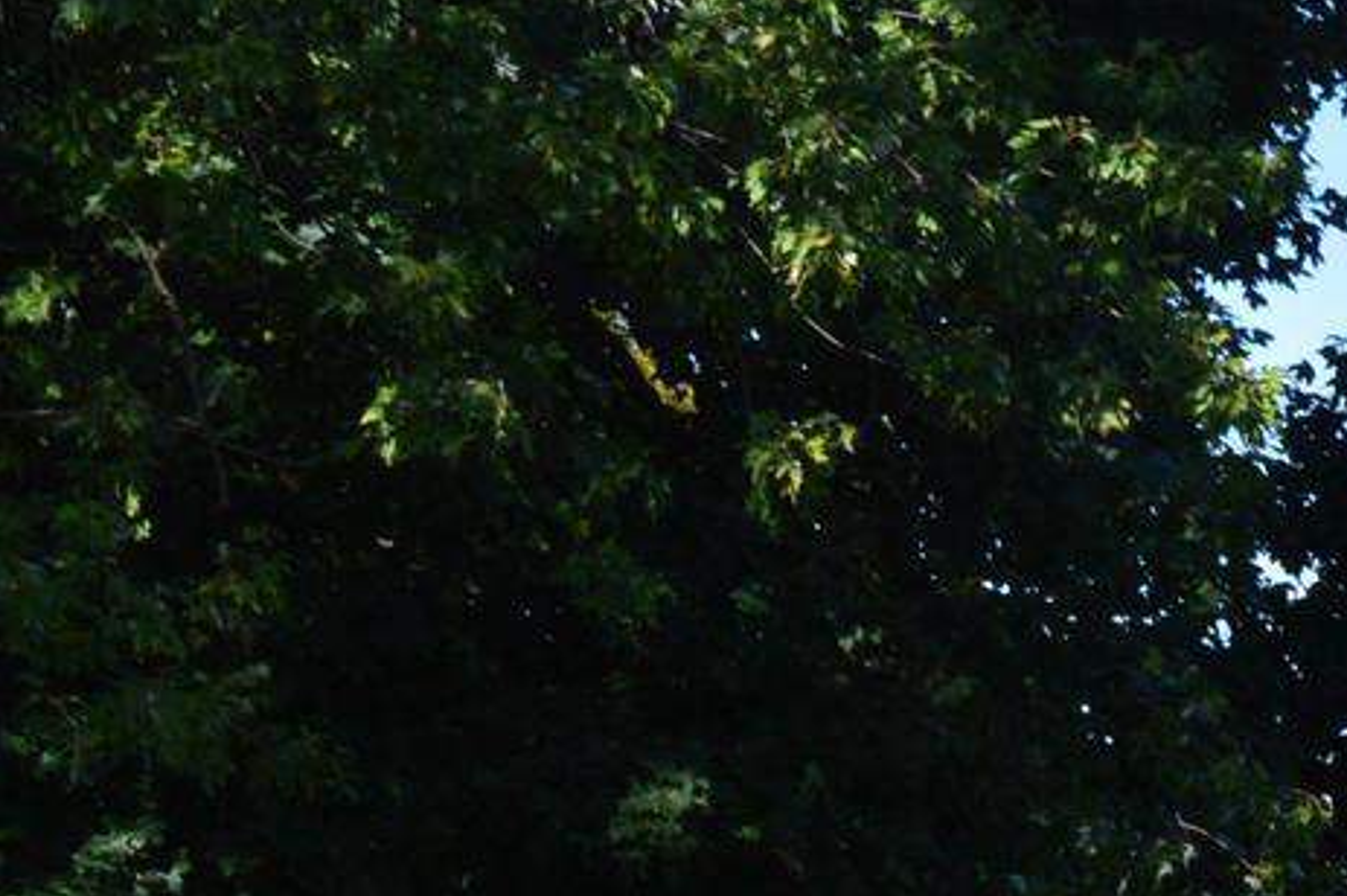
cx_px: 2278
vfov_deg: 7.0
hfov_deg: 10.2
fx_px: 7186
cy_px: 1599
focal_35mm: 192
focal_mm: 29
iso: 400
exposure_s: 1/320
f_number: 10
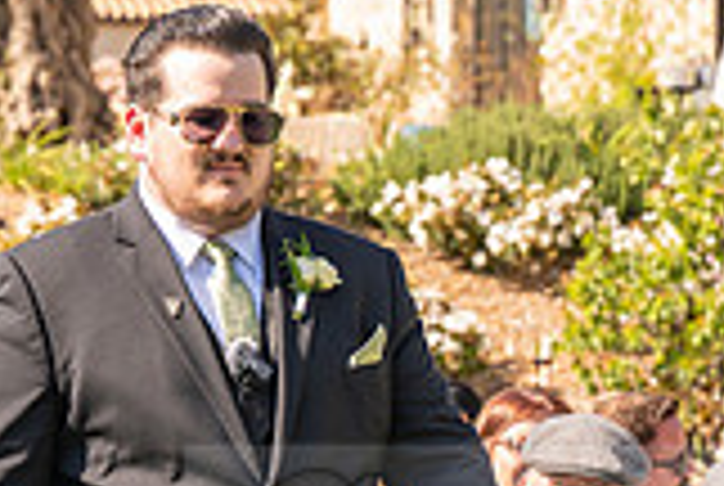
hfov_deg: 8.1
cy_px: 551
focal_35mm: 252
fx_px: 5077
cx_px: 576
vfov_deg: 5.5
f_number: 4.5
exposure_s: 1/800
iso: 200
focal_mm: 70
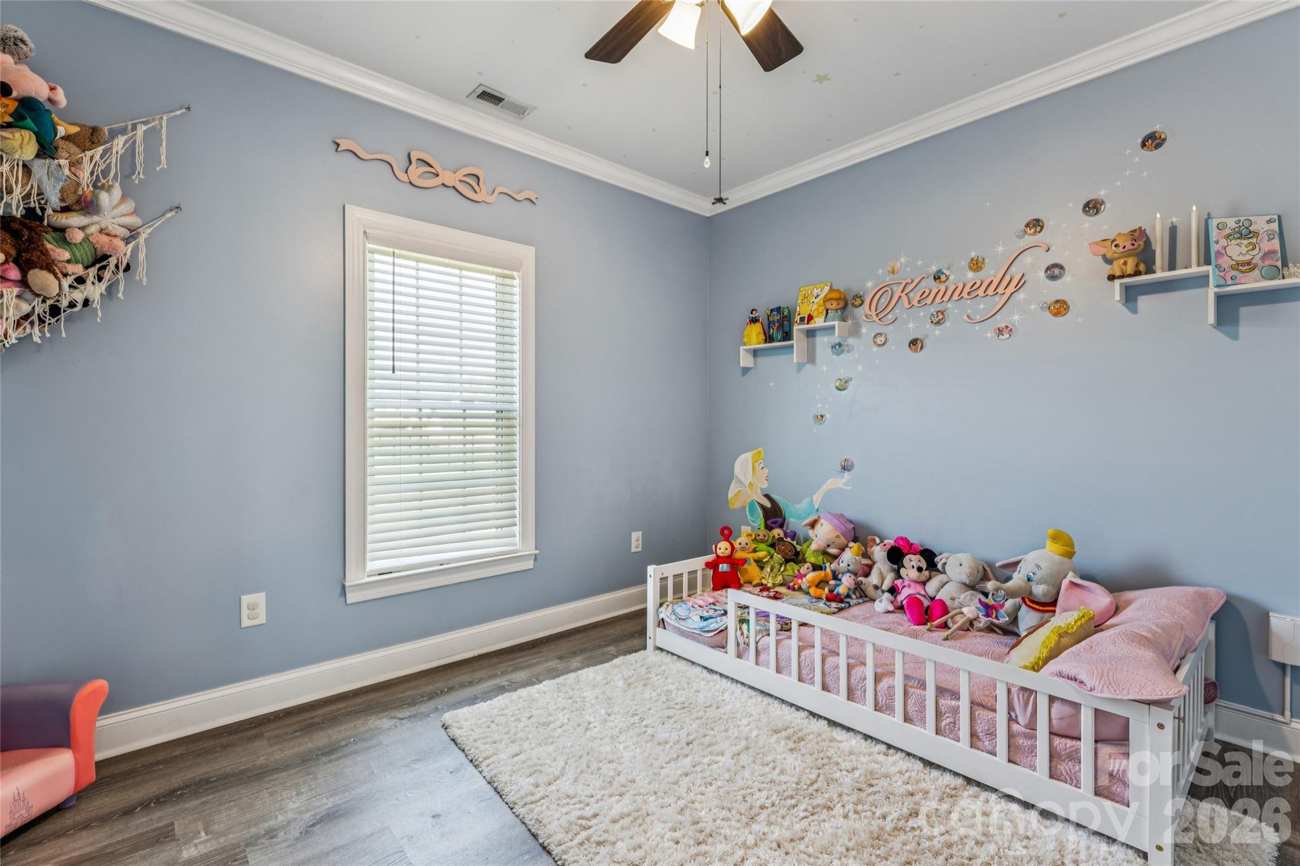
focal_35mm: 16
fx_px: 574
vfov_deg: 74.1
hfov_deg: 97.1
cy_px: 433
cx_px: 650
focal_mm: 15.9
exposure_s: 1/2.5
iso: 100
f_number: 9
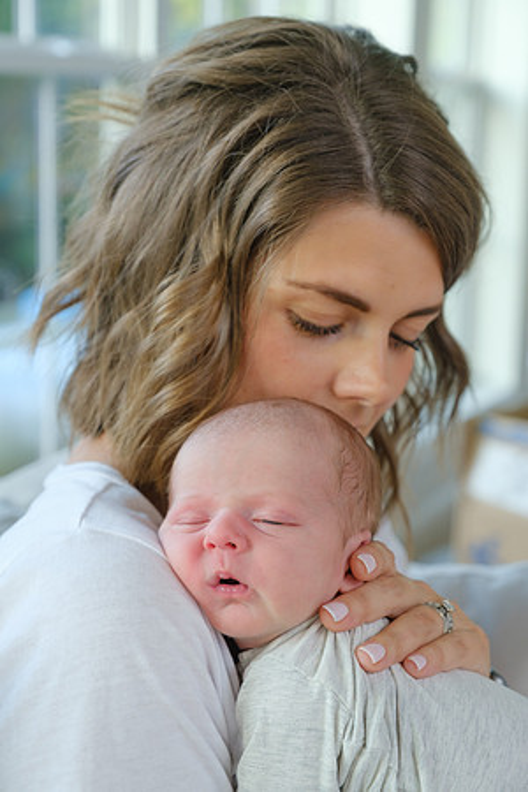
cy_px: 396
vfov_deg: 30.5
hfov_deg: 20.6
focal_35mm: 66
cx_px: 264
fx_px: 1452
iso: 500
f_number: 3.6
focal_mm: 44.1
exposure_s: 1/60
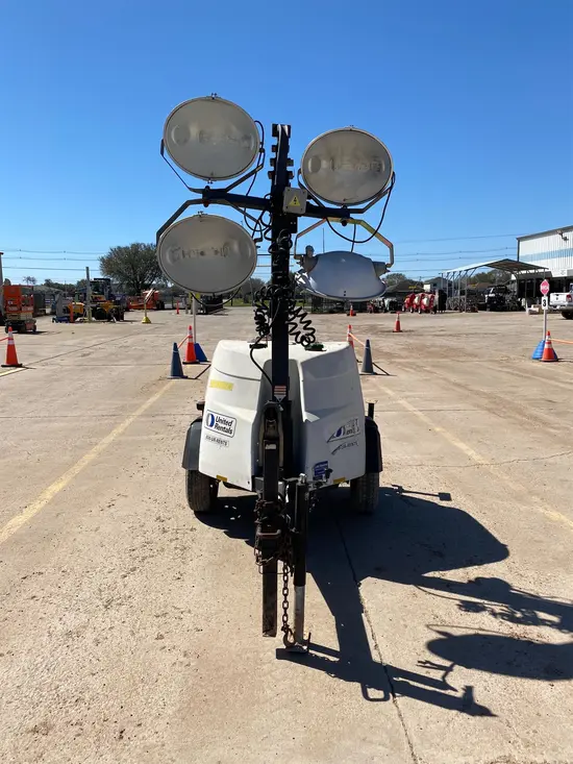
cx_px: 286
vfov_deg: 67.3
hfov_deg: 53.1
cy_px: 382
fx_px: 574
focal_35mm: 26
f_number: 1.8
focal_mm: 4.25
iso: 32
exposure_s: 1/4115
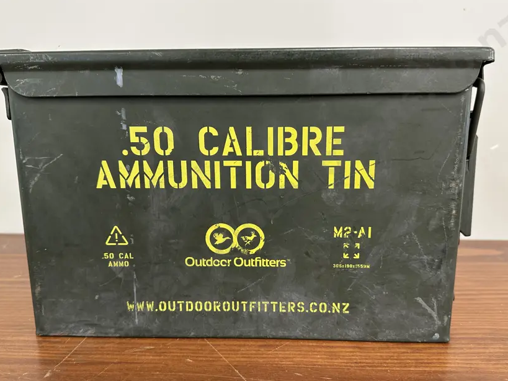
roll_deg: +0.8
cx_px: 264
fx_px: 440
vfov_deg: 46.7
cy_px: 212
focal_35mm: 30
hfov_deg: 60.0
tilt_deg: -12.4
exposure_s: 1/50
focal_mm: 6.86
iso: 160
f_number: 1.78
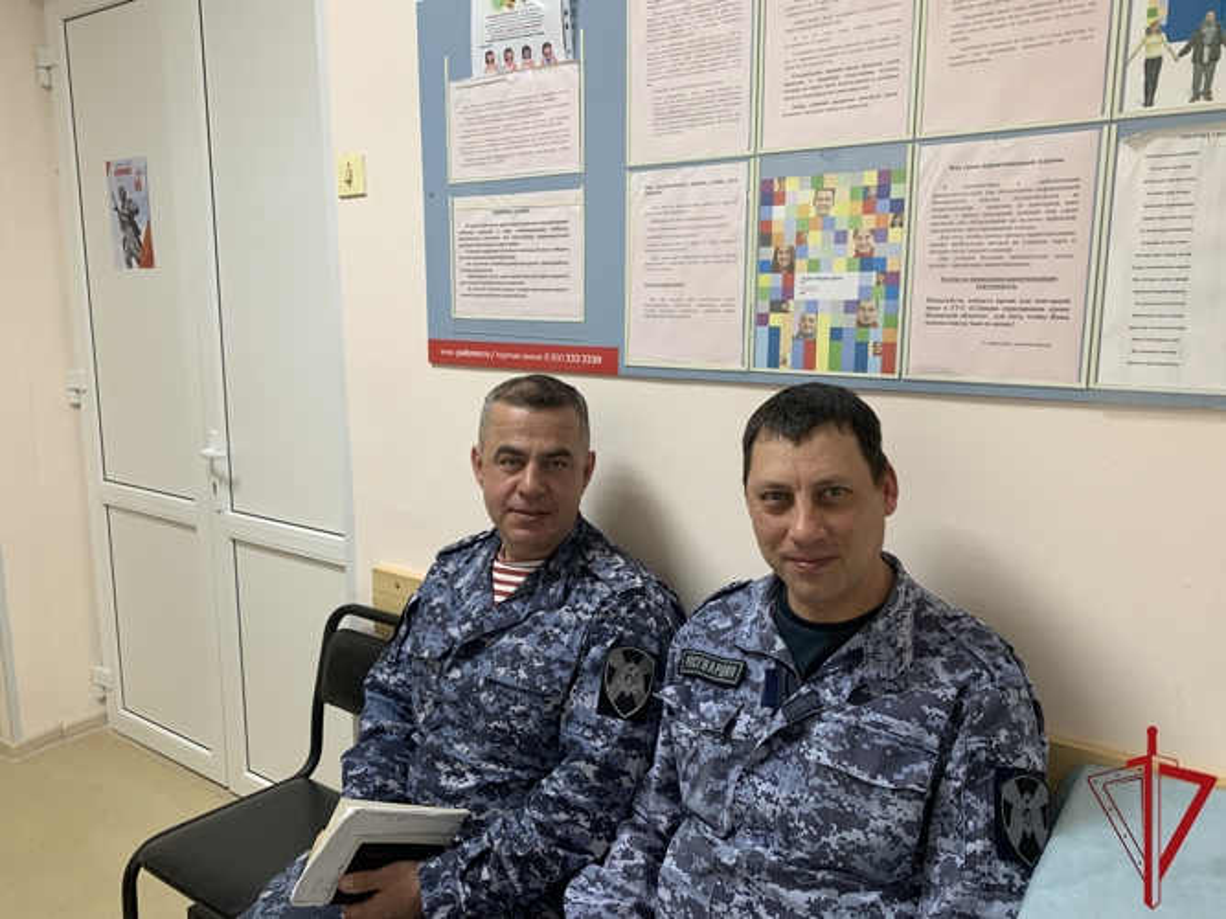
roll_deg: -0.4
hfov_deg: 67.3
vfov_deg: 53.0
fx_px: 921
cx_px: 613
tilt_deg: -8.5
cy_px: 460
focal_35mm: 26
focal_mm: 4.25
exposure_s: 1/50
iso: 100
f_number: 1.8
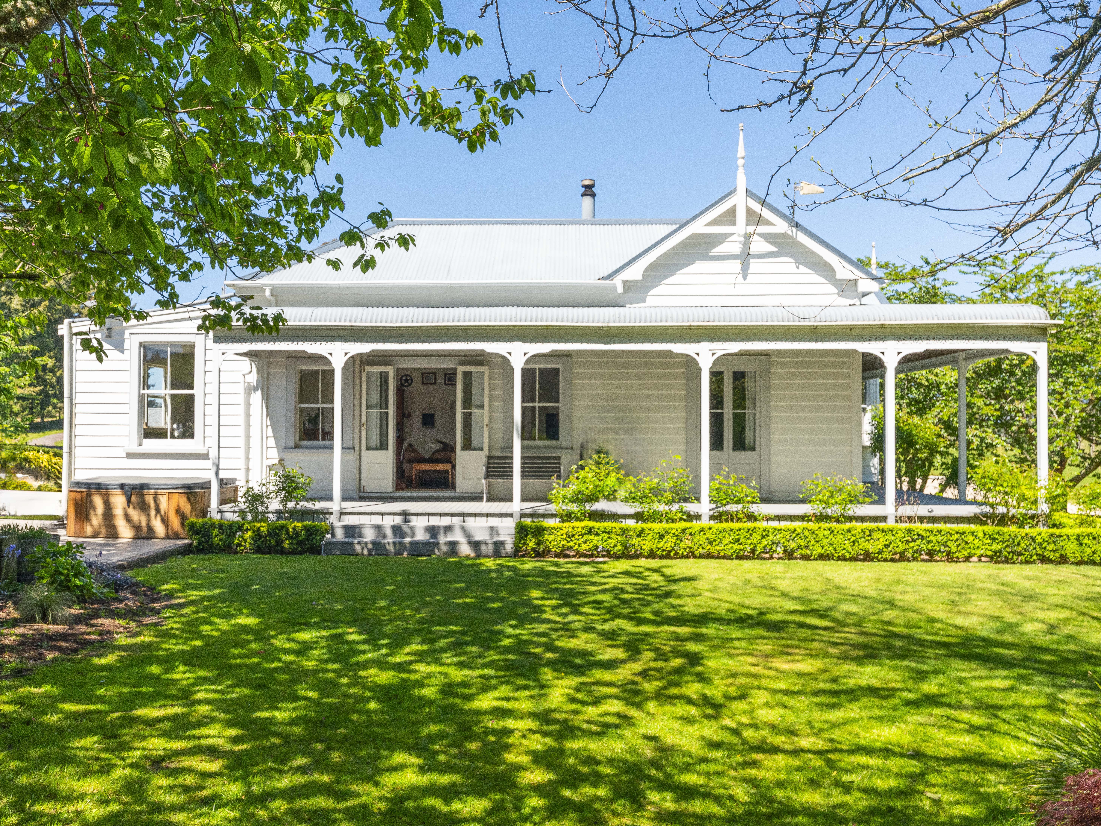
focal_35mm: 27
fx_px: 860
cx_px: 542
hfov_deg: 65.2
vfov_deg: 51.3
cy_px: 400
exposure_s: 1/1000
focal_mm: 20.8
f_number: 8
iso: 640
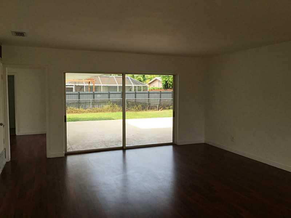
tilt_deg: -4.0
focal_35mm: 29
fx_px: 244
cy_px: 109
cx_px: 146
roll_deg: -0.9
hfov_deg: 61.7
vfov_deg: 48.2
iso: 32
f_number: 2.2
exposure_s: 1/549
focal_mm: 4.15
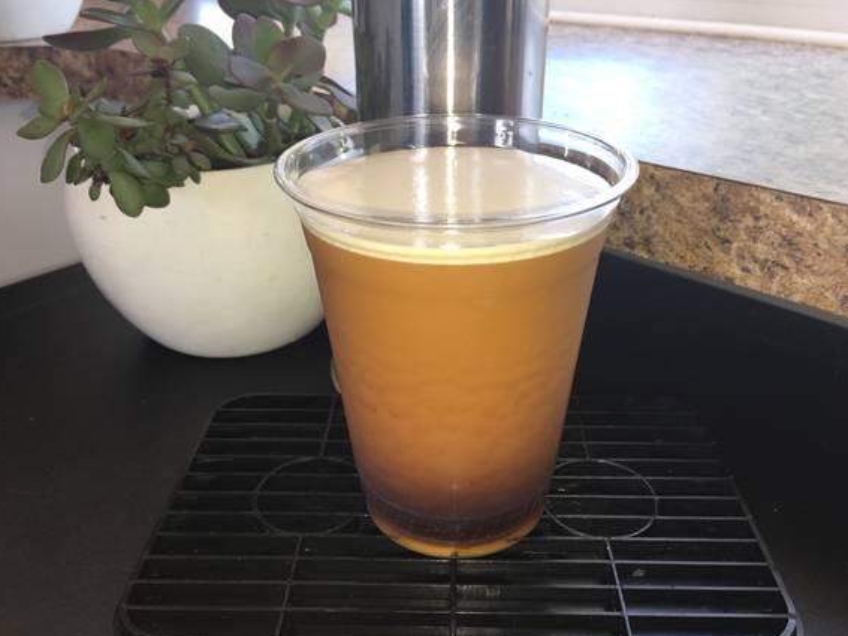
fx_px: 735
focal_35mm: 30
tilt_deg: -27.0
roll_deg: -0.1
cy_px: 328
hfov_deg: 60.0
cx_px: 432
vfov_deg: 46.8
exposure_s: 1/48
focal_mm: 4.15
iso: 25
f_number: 2.2
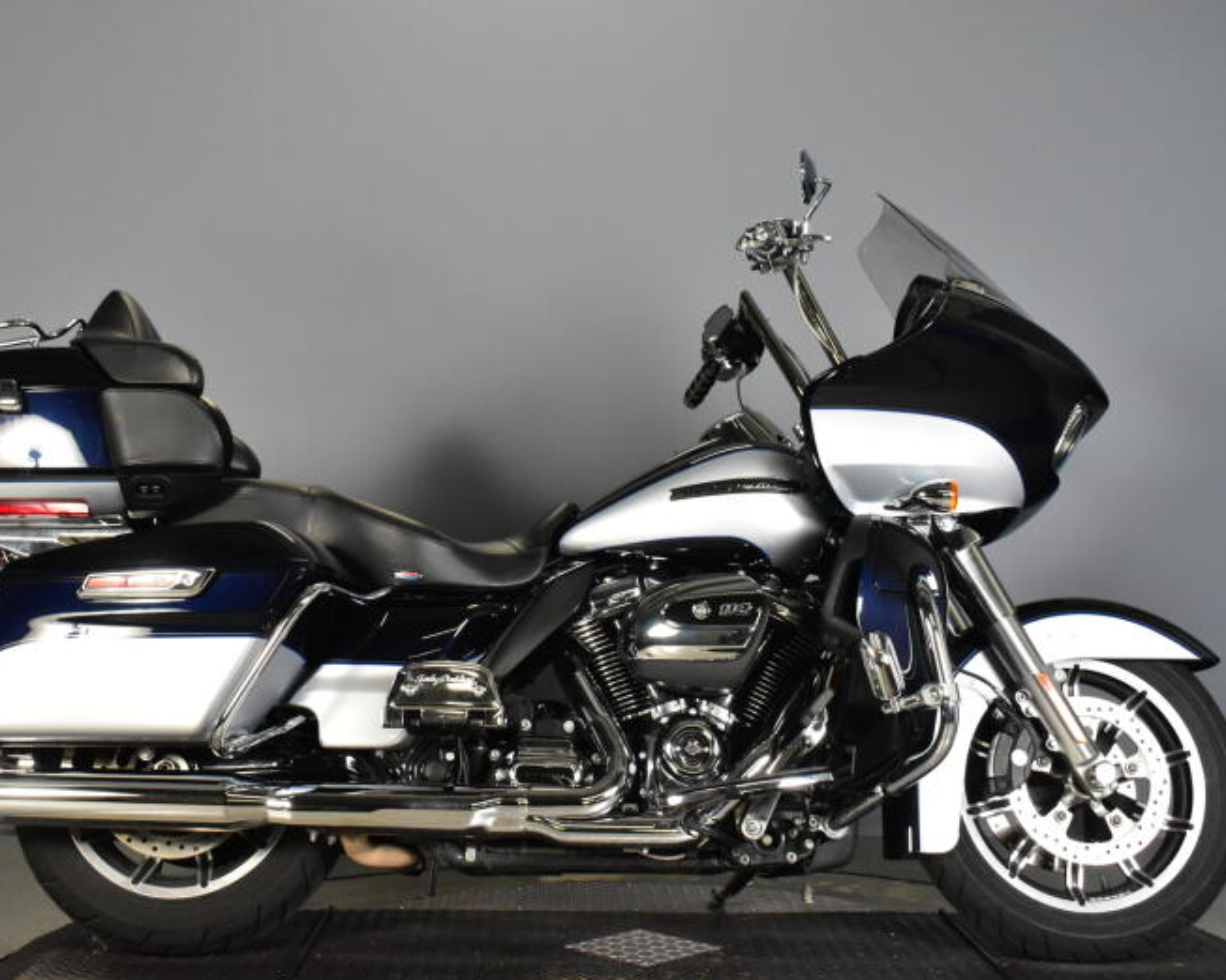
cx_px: 548
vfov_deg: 32.3
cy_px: 493
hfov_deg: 39.8
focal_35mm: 47
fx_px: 1689
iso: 3200
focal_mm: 27
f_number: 7.1
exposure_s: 1/125
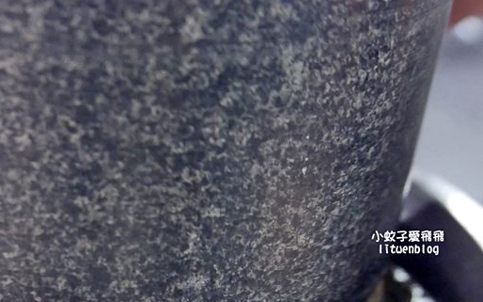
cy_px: 349
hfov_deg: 30.0
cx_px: 66
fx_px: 869
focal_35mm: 66
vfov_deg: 18.8
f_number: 4
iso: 2500
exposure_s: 1/60
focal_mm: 16
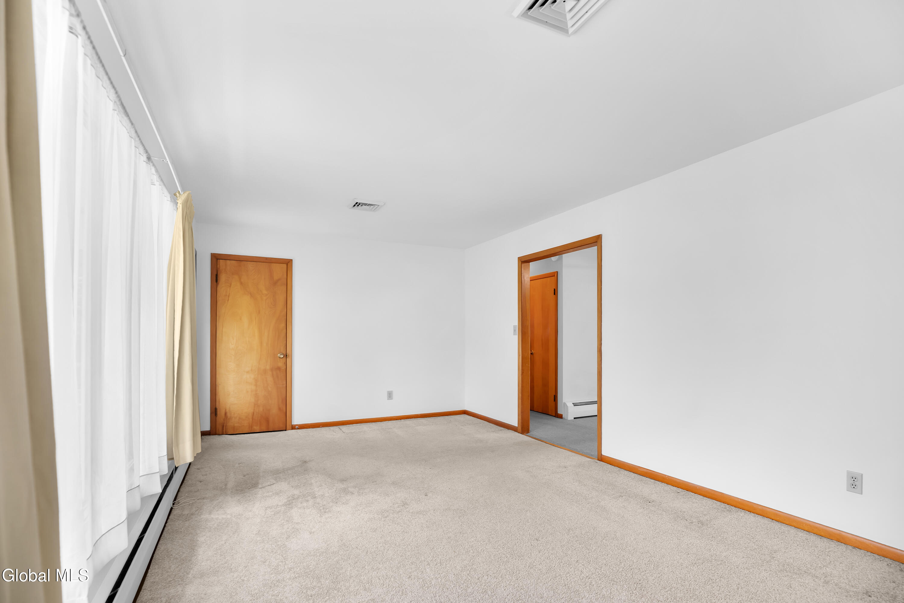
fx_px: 402
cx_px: 452
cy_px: 302
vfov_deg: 73.7
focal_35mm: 16
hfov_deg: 96.7
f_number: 4.5
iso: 250
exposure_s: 1/30
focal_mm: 16
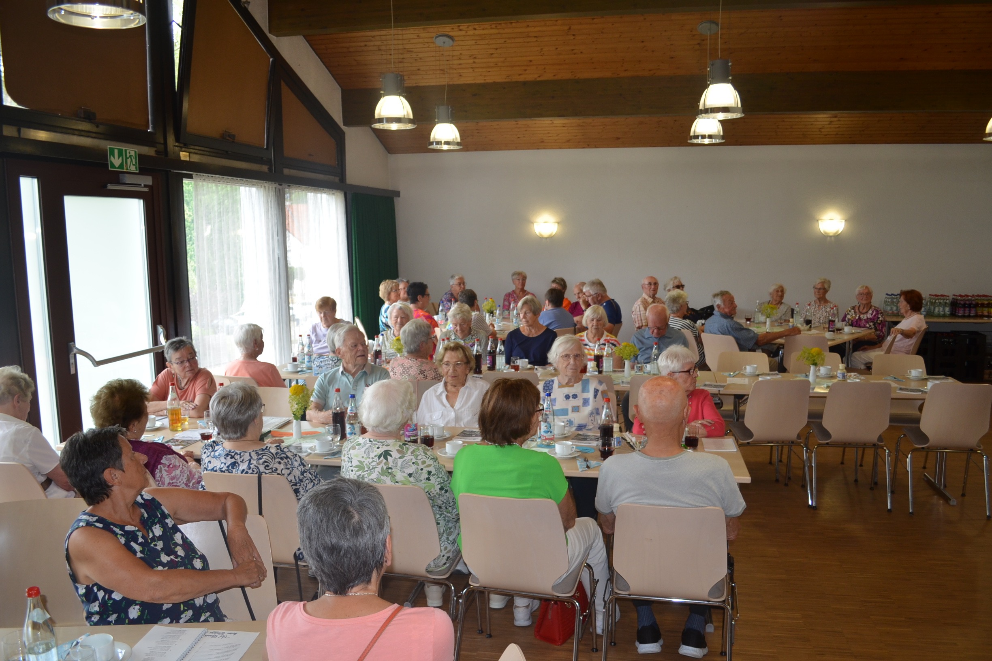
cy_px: 330
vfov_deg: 47.9
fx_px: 744
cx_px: 496
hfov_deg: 67.4
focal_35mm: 27
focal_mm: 18
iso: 320
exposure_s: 1/125
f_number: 3.5
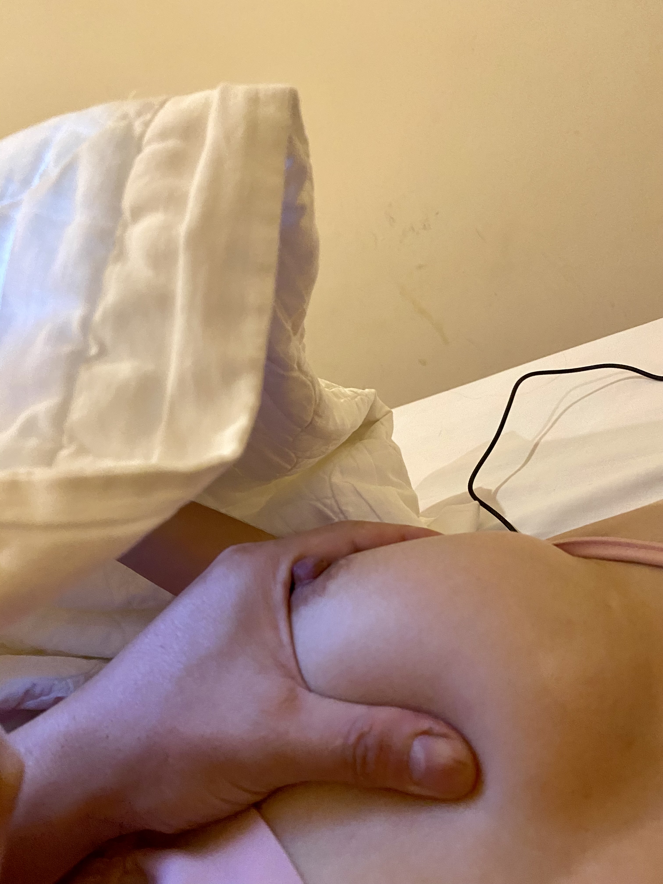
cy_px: 442
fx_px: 664
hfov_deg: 53.1
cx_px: 332
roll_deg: +33.5
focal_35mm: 26
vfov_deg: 67.3
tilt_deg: -20.5
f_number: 1.8
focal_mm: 4.25
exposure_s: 1/25
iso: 500
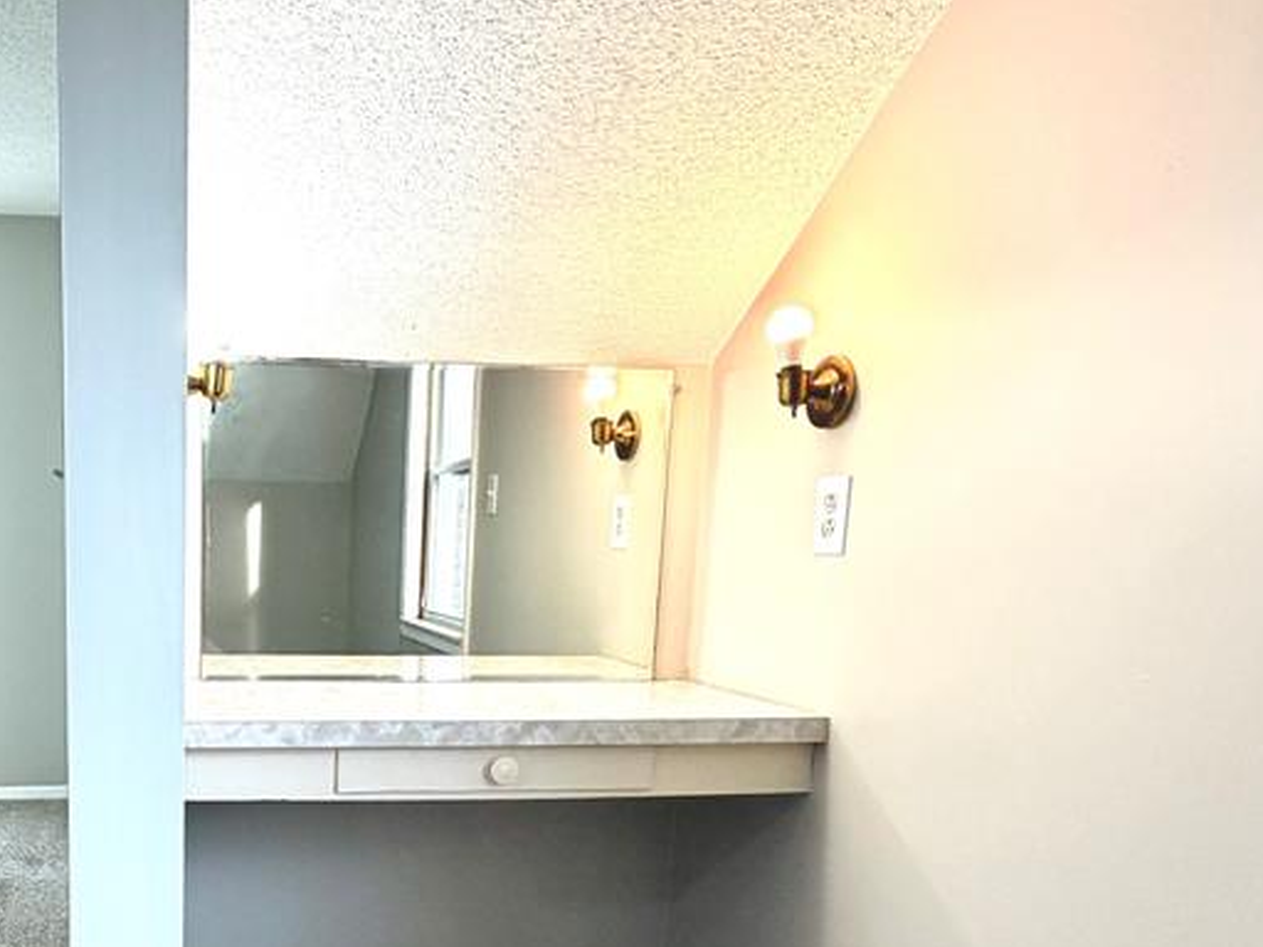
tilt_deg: -8.9
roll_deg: -1.7
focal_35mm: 28
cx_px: 261
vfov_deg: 48.0
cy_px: 704
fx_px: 1022
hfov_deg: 58.8
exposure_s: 1/120
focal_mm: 2.22
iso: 160
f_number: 2.2
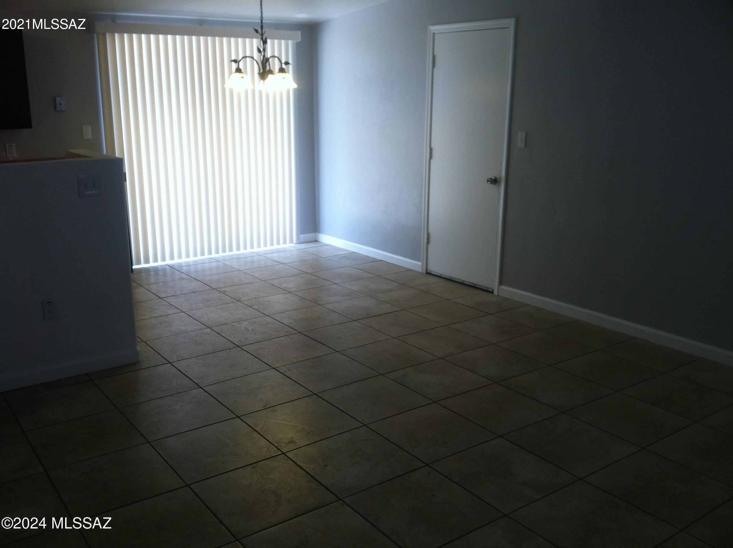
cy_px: 274
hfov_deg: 52.7
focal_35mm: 35
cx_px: 366
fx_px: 740
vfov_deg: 40.6
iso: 80
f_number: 2.8
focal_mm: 3.85
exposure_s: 1/33
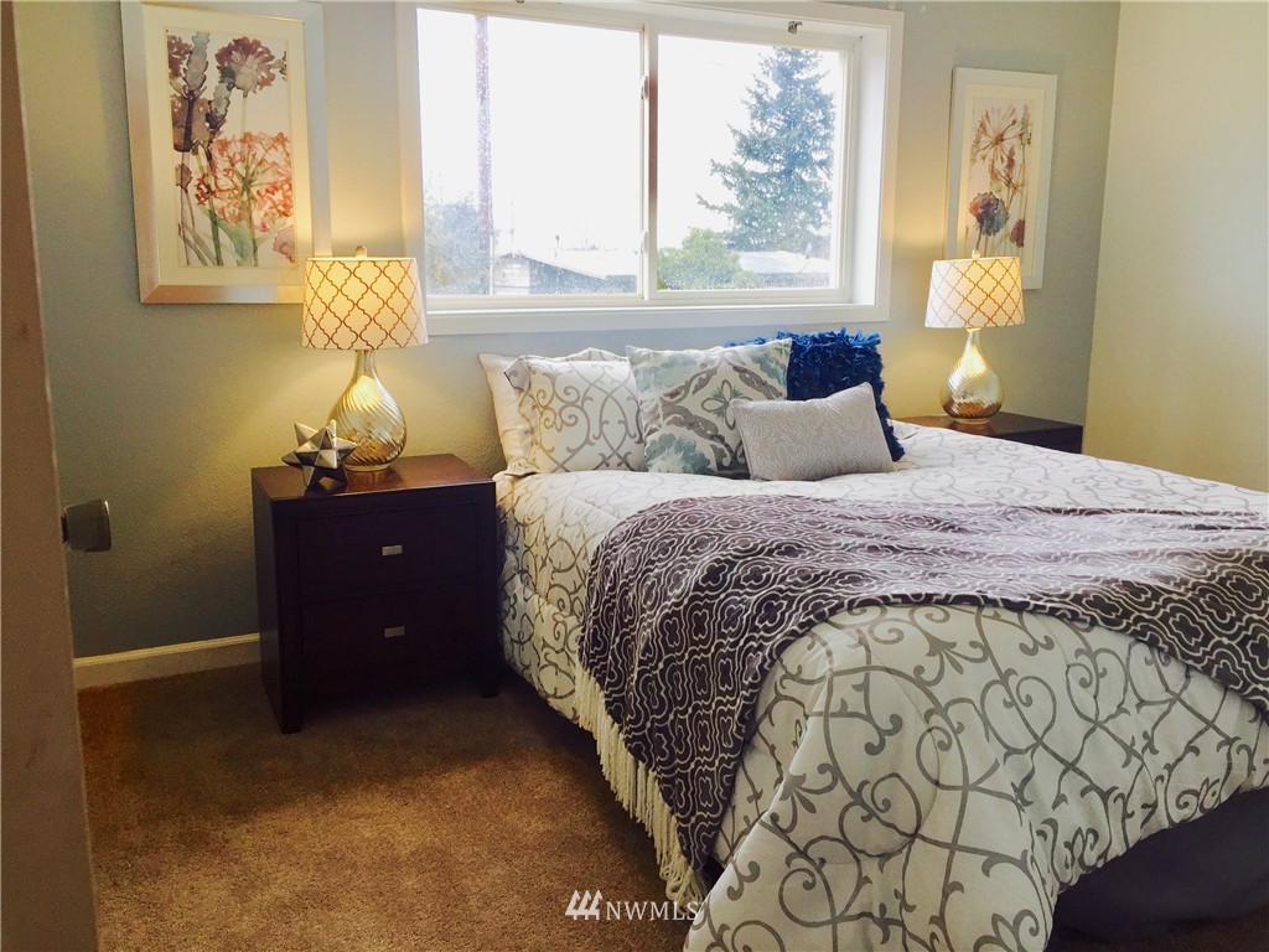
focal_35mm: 29
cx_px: 634
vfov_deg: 48.2
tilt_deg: -10.2
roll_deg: -0.3
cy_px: 476
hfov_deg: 61.7
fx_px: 1063
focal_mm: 4.15
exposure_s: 1/60
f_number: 2.2
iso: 40
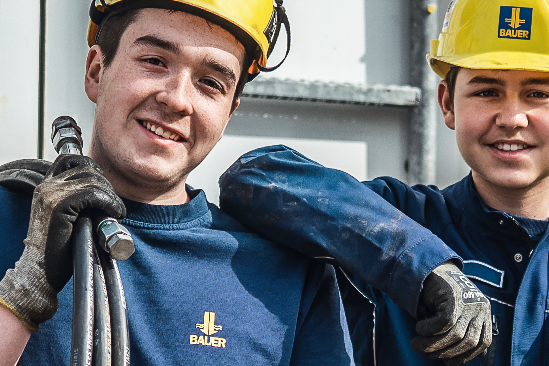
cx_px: 332
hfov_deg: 11.8
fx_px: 2654
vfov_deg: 7.9
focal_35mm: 174
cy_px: 234
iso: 100
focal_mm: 40
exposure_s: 1/2500
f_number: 2
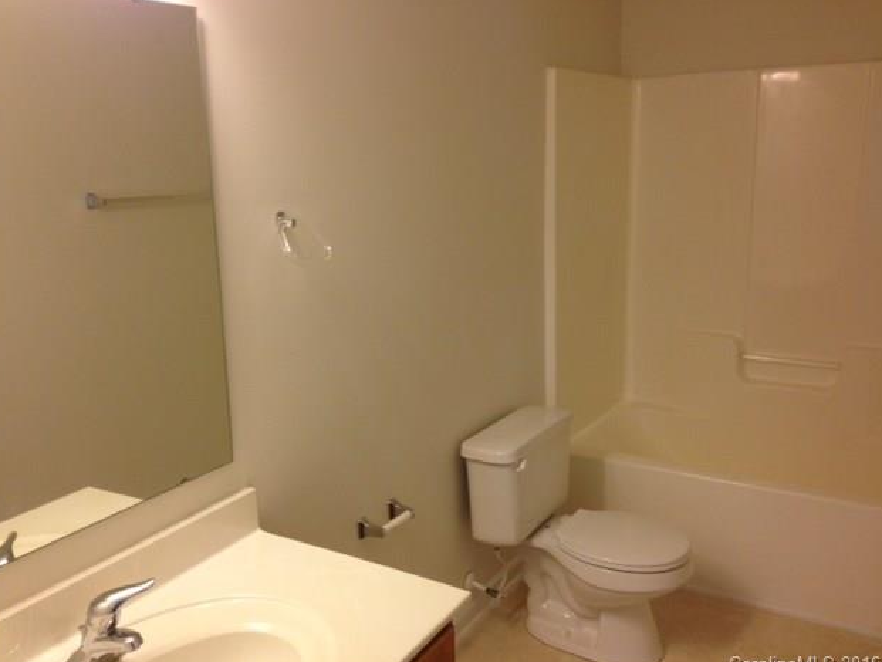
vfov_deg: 41.8
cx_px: 437
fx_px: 866
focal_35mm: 34
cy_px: 337
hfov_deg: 53.9
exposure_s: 1/20
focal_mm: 4.13
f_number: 2.4
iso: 64
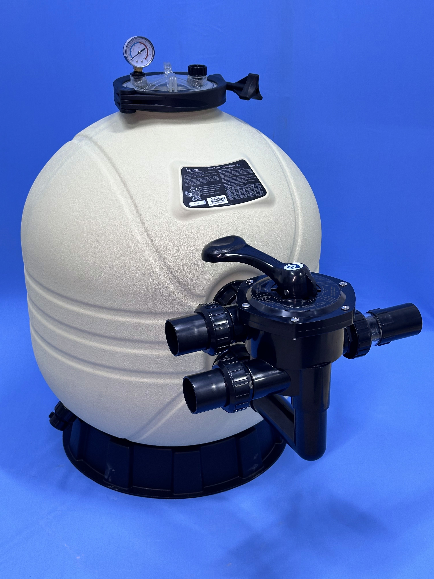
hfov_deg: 30.3
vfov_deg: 39.7
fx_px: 802
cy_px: 290
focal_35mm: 48
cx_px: 217
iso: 64
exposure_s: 1/100
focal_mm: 6.86
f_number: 1.78
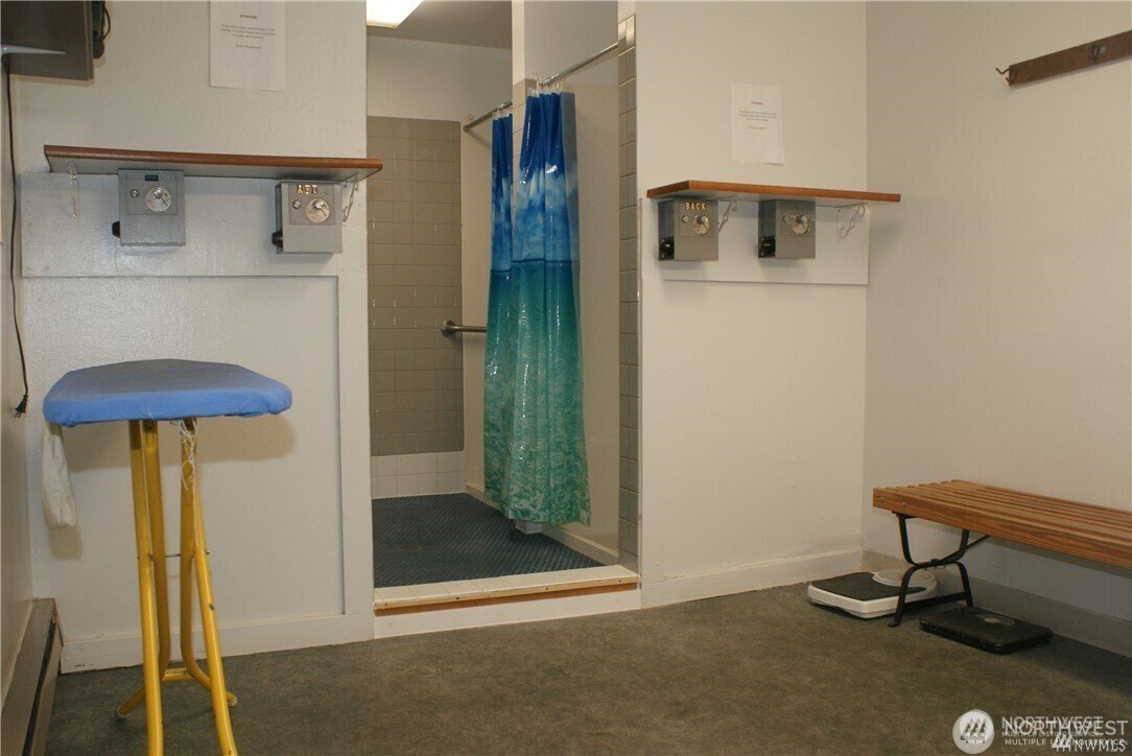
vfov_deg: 43.7
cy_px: 378
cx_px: 566
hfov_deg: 61.9
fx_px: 944
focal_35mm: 30
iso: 400
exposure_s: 1/60
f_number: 5.6
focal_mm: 20
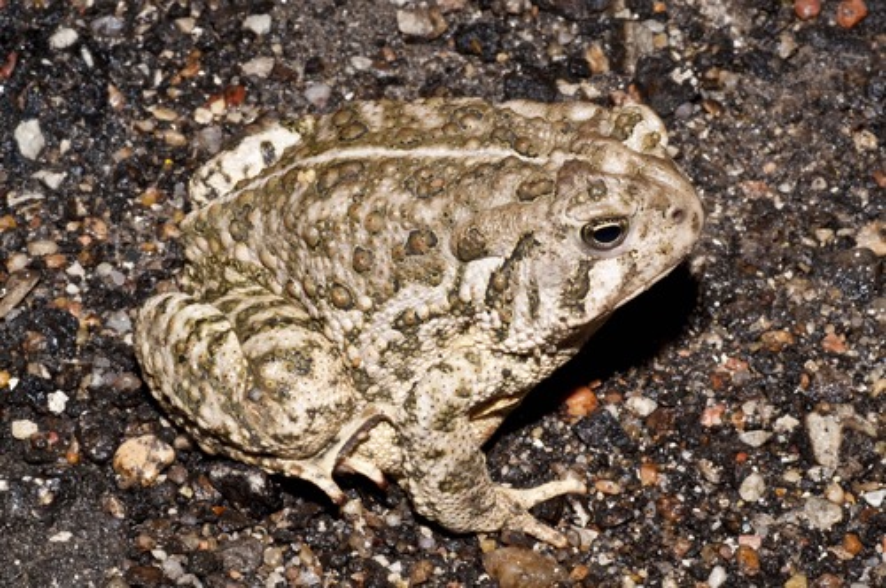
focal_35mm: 135
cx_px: 443
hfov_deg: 15.2
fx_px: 3318
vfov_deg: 10.1
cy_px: 294
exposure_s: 1/60
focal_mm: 90
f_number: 36
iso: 200
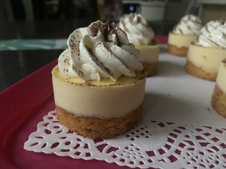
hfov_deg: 69.4
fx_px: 163
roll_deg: -1.8
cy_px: 84
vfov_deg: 54.9
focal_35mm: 25
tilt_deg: -25.0
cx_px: 113
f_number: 1.8
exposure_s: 1/30
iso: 1000
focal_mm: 4.25
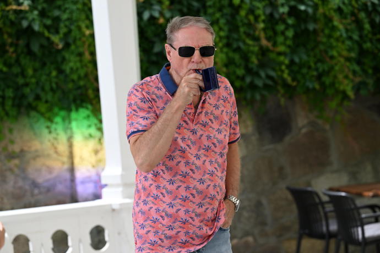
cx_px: 190
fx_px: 1478
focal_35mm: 140
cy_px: 126
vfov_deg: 9.8
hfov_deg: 14.7
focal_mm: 140
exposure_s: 1/3200
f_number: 5
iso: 1250
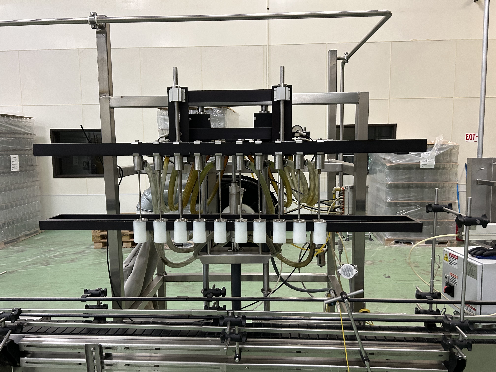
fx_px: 373
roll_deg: +0.5
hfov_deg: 67.3
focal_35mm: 26
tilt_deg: -6.4
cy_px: 186
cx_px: 248
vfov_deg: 53.1
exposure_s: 1/60
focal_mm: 5.7
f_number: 1.5
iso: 250
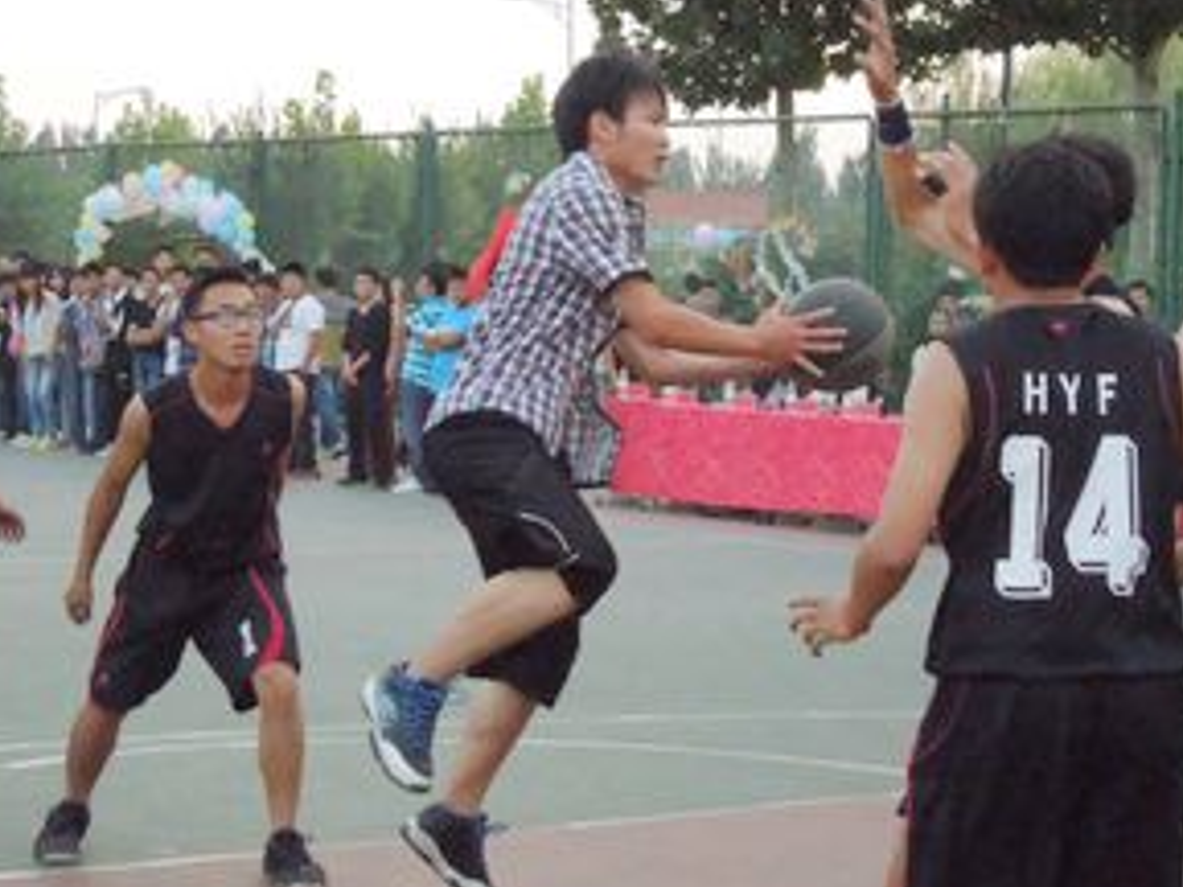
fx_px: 3042
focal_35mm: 89
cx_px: 760
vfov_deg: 16.6
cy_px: 285
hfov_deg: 21.9
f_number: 4.3
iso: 3200
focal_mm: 11
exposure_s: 1/800
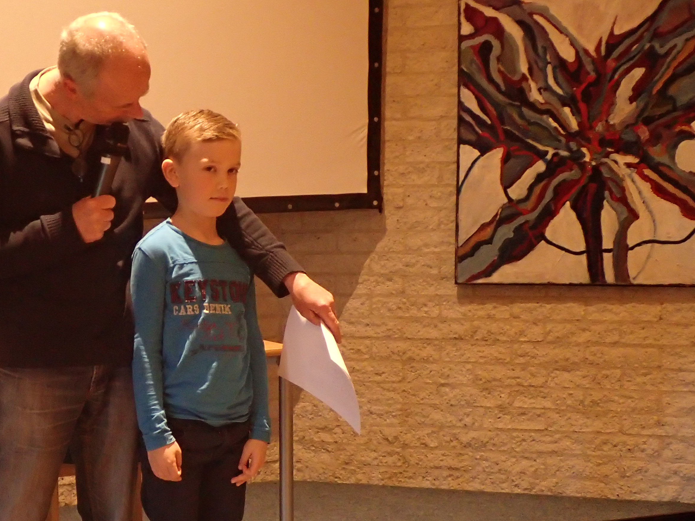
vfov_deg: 19.6
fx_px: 1506
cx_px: 97
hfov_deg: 25.3
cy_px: 328
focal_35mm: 75
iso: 640
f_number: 2.7
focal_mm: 6.86
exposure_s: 1/40
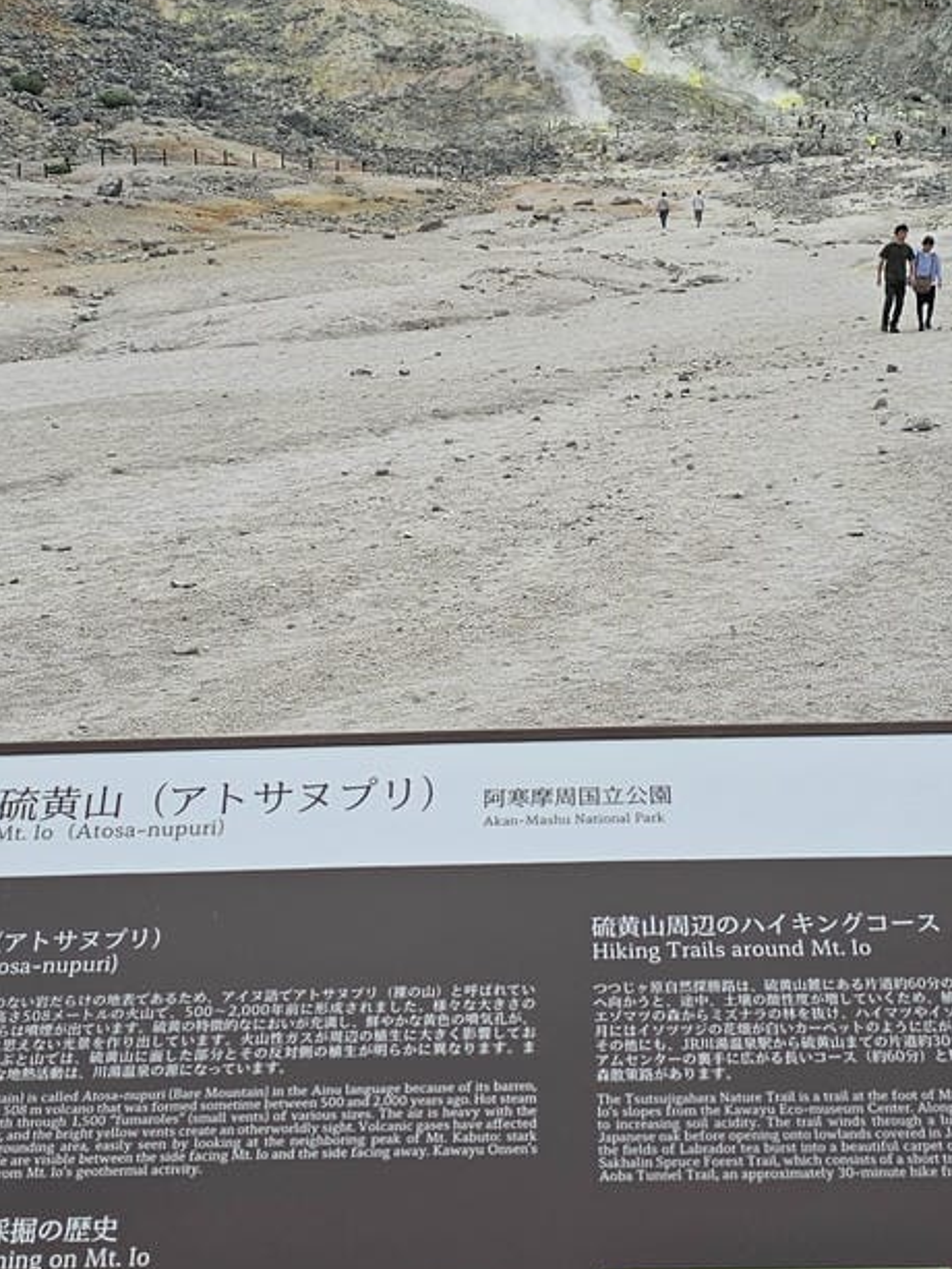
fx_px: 2199
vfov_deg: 32.1
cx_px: 507
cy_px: 563
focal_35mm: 60
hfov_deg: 24.4
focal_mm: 6.3
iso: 16
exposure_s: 1/1422
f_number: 1.7
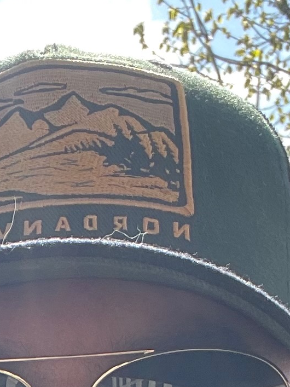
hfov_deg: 11.1
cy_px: 639
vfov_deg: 13.8
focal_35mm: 131
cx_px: -66
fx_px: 1464
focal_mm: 2.71
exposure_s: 1/316
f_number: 2.2
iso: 25
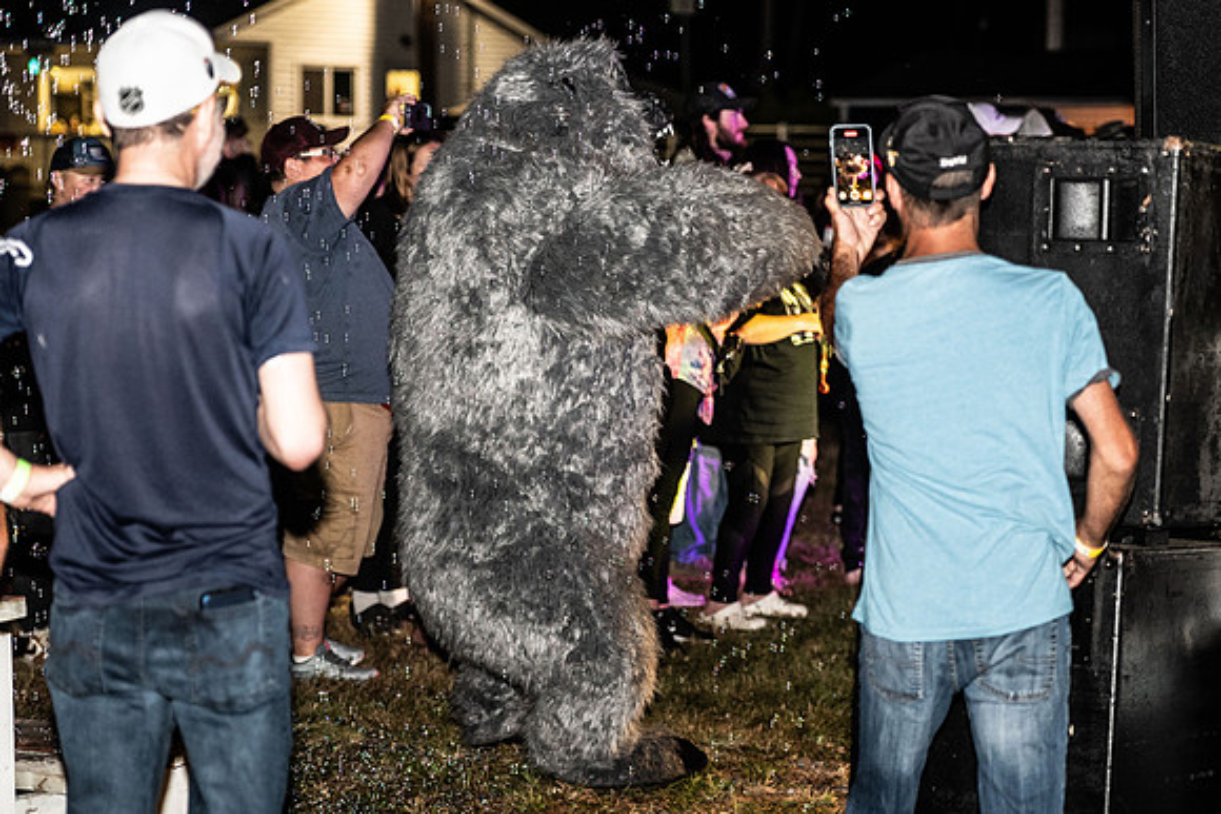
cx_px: 610
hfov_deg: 20.4
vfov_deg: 13.7
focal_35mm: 100
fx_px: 3391
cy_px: 434
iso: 2000
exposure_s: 1/200
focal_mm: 86
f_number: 2.8
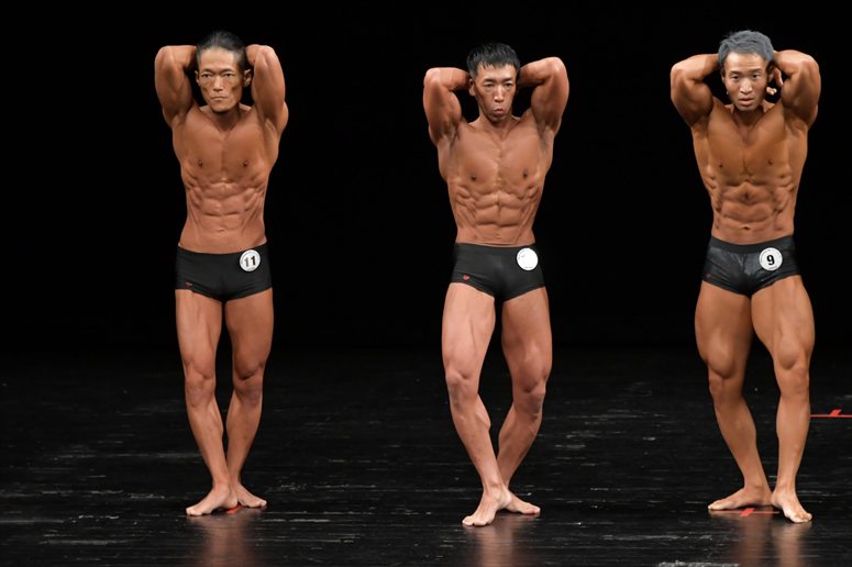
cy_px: 284
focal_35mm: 285
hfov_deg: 7.2
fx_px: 6742
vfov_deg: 4.8
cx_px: 426
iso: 2500
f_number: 5.6
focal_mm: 190
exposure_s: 1/400
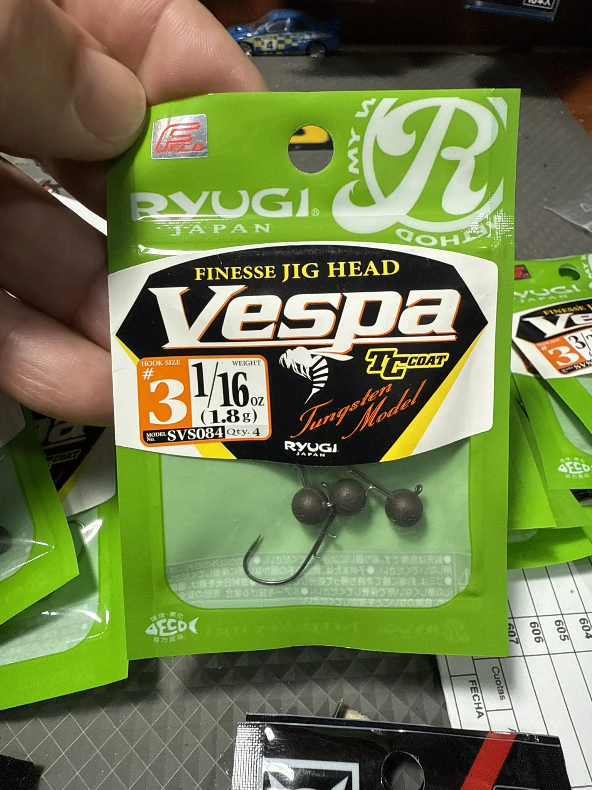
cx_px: 296
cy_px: 395
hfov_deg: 56.8
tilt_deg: -48.3
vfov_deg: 71.6
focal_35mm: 24
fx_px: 547
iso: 160
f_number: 2.2
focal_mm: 2.22
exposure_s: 1/100
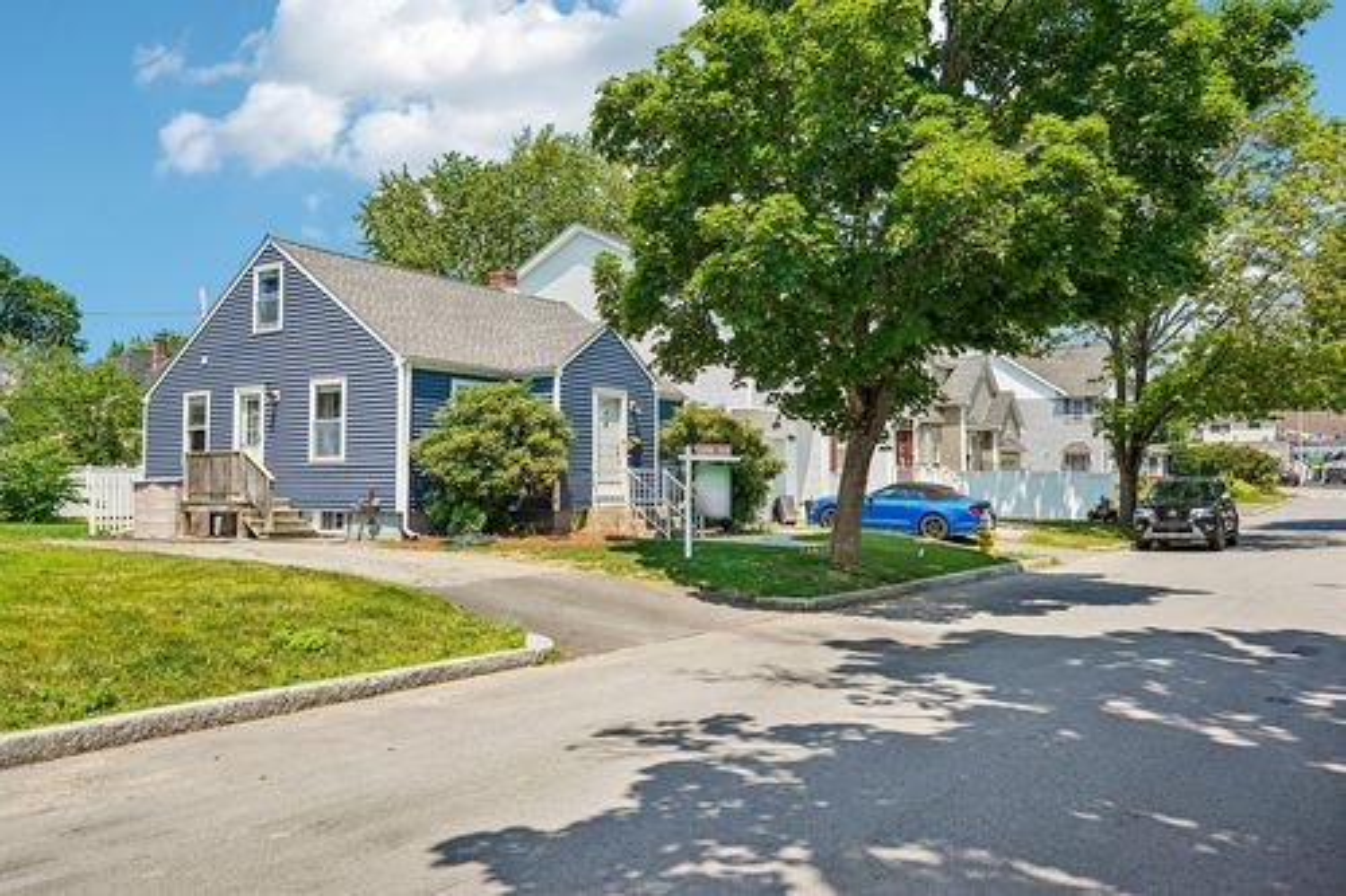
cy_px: 448
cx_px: 673
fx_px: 1046
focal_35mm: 28
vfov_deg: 46.4
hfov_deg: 65.5
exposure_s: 1/160
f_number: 8
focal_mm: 28
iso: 100
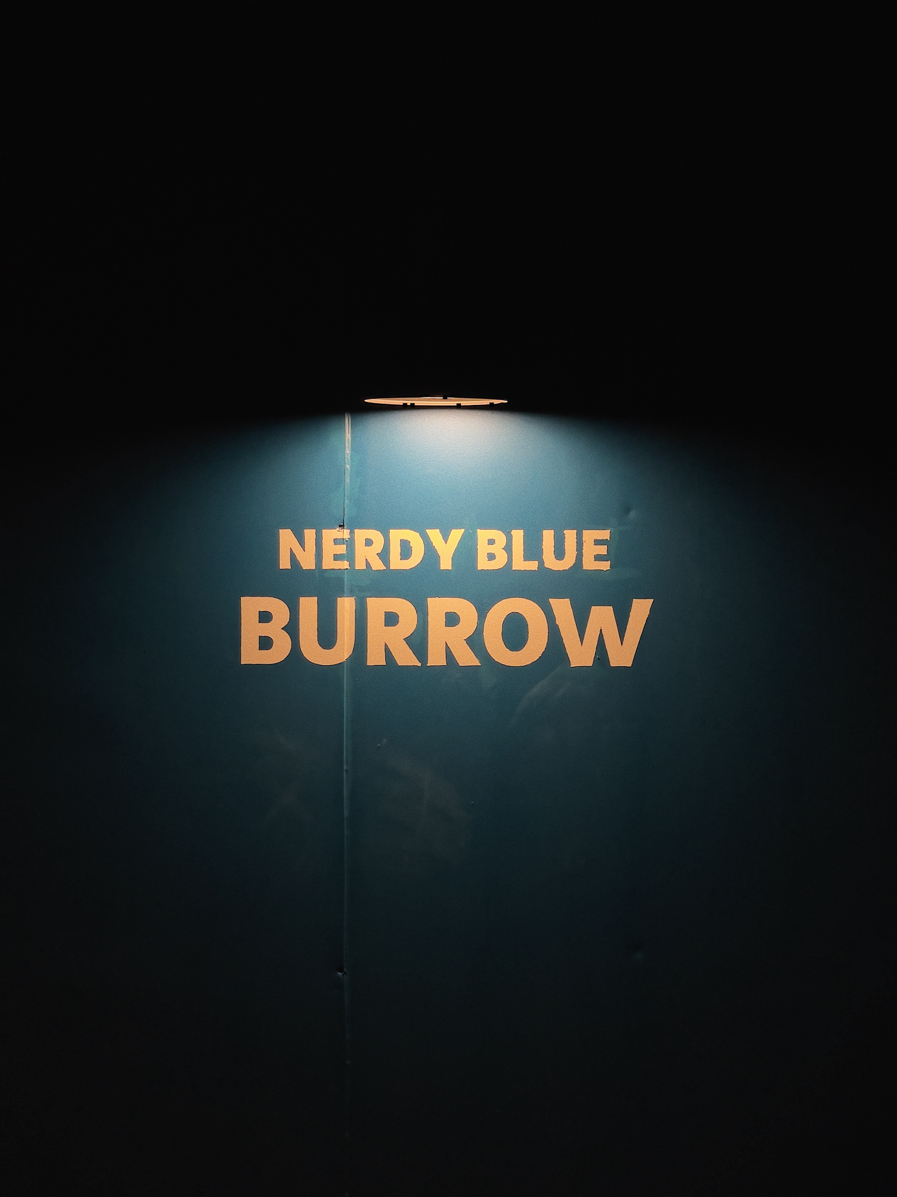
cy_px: 598
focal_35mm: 52
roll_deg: -0.4
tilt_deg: +0.9
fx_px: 1797
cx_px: 448
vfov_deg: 36.8
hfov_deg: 28.0
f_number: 2
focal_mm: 6
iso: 160
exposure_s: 1/120
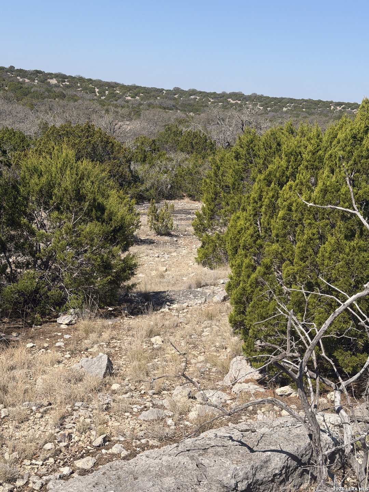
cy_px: 246
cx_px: 184
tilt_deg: -11.3
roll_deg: -5.2
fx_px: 682
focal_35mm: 48
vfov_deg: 39.7
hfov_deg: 30.3
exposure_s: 1/6536
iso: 80
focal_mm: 6.76
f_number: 1.78
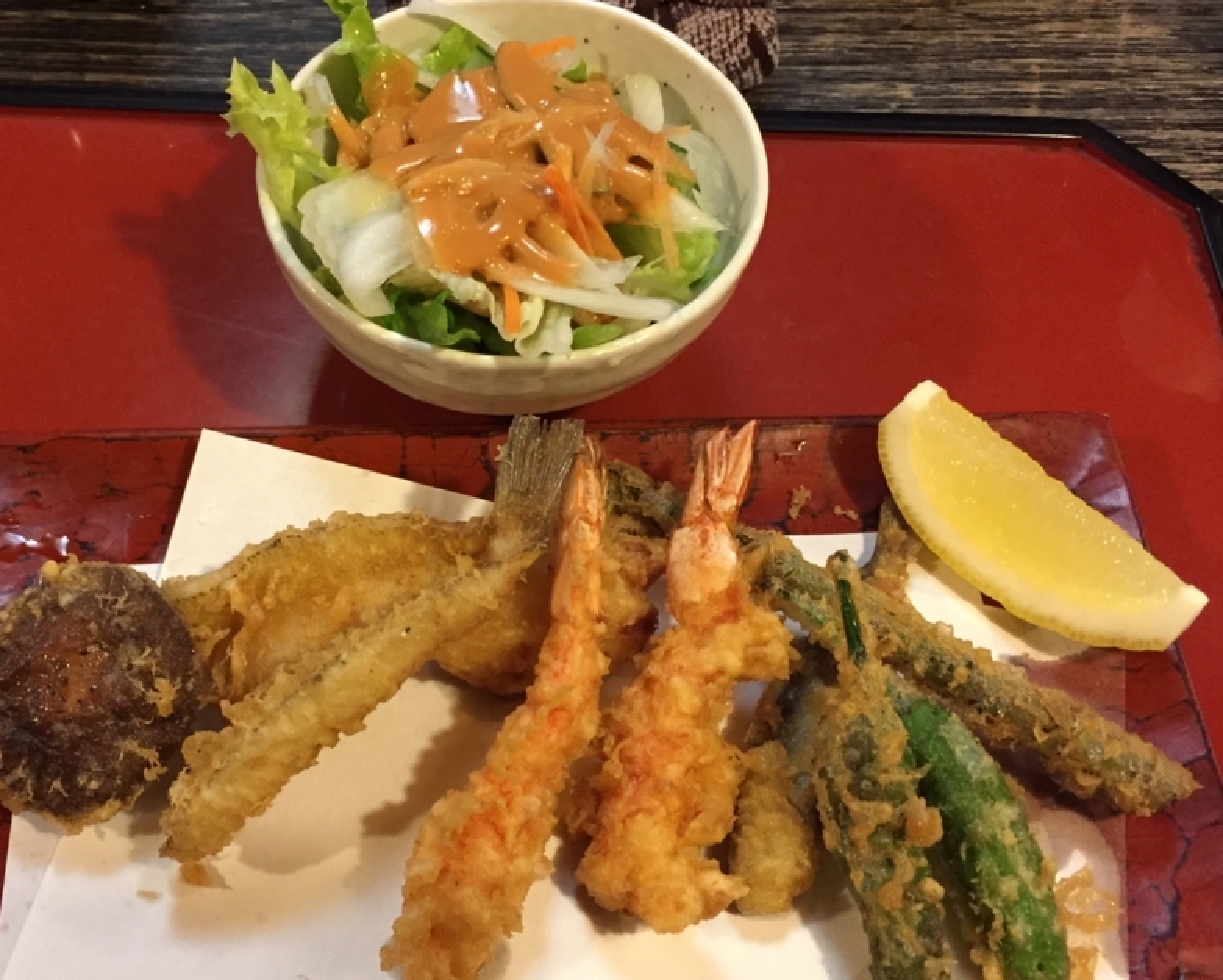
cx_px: 480
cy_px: 533
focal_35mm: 37
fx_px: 1340
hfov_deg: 48.7
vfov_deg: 40.1
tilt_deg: -60.2
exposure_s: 1/24
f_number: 2.2
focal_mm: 4.15
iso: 250
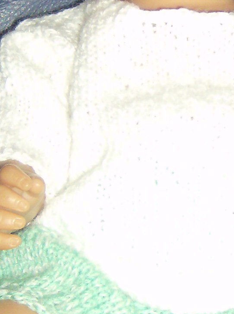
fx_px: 1159
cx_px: 187
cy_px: 114
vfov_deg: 15.4
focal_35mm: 128
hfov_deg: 11.5
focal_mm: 6
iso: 200
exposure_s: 1/60
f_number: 2.8
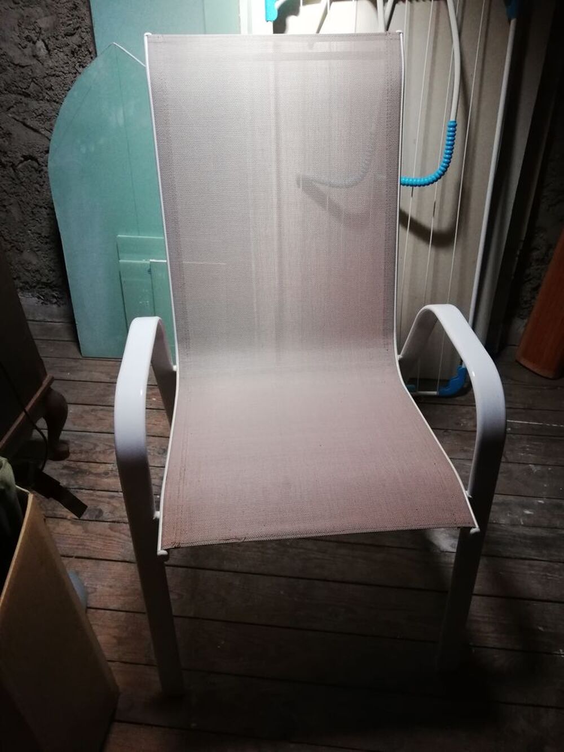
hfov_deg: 53.1
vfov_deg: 67.3
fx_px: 565
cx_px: 282
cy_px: 376
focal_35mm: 26
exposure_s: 1/20
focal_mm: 3.81
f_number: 2.2
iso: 500
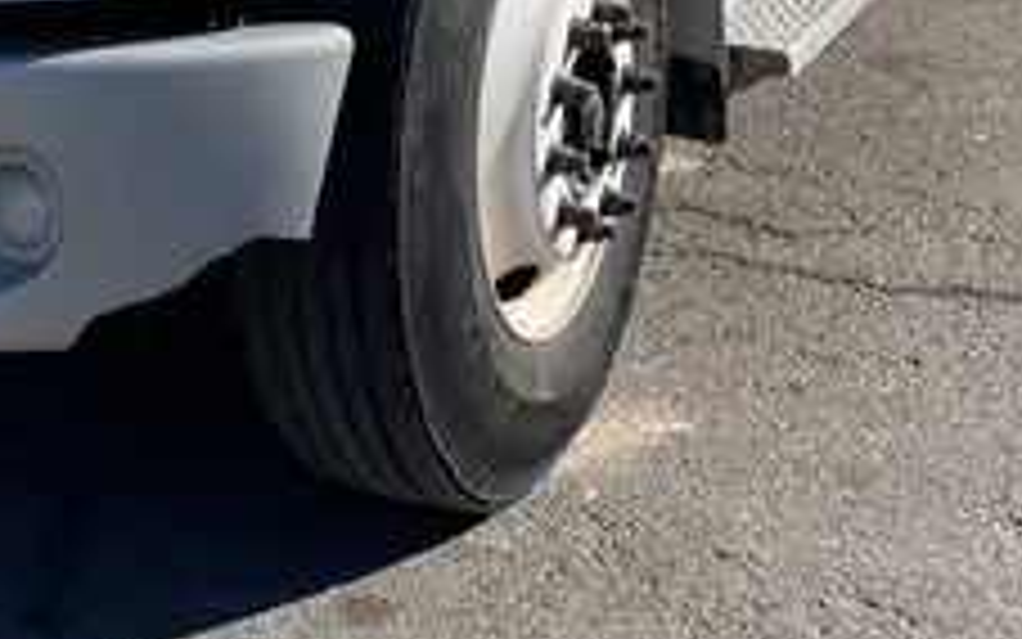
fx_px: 2480
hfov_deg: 22.9
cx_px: 185
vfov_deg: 13.4
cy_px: -448
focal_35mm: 89
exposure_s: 1/4651
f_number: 1.6
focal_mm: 4.2
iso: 50
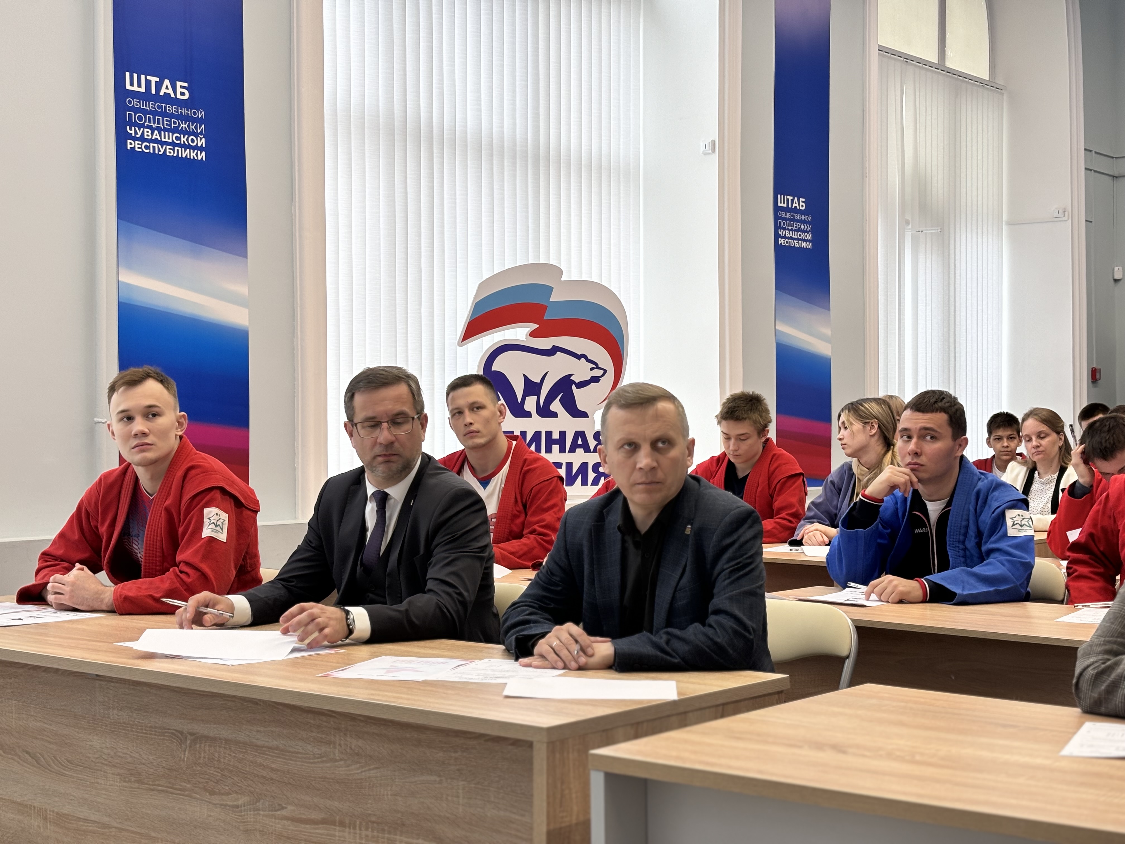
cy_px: 422
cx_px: 562
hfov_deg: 36.8
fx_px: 1690
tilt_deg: -0.1
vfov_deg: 28.0
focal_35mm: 52
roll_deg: -0.1
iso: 32
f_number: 1.6
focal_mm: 5.96
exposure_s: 1/100
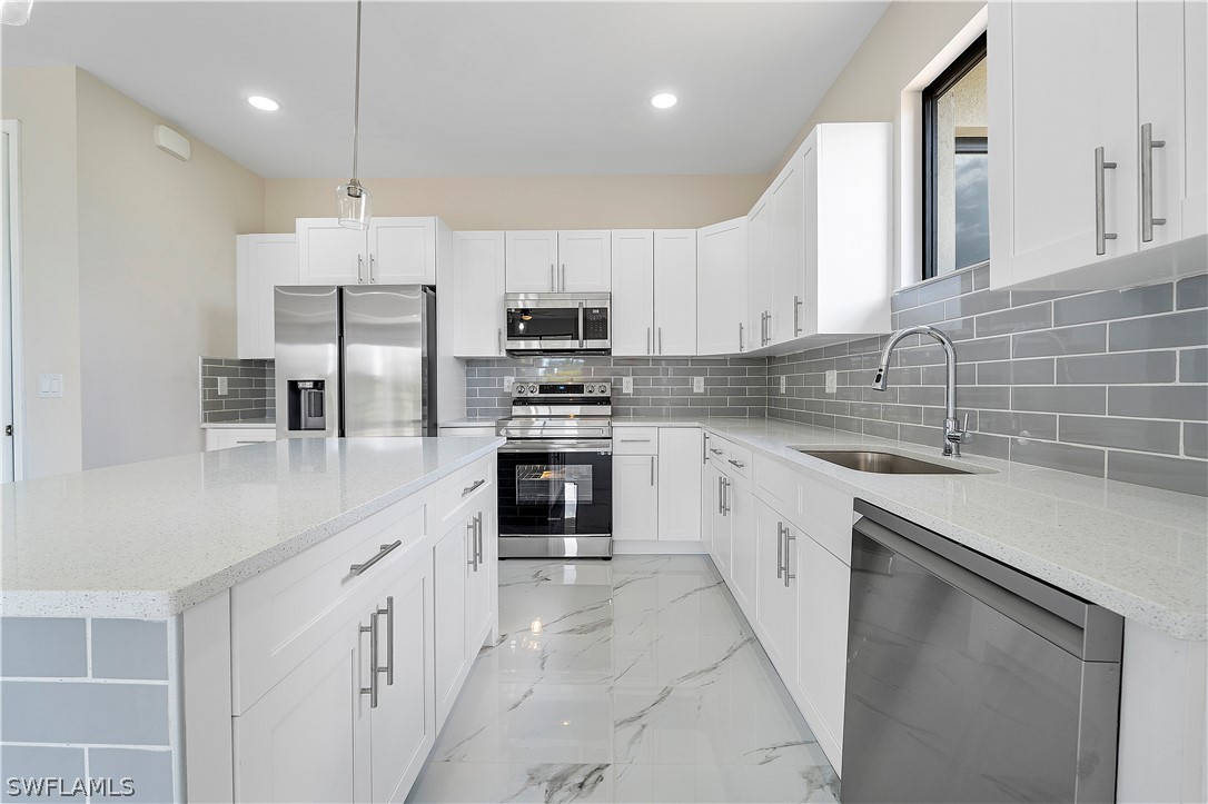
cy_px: 402
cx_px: 604
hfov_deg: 100.4
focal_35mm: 15
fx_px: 503
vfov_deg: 77.3
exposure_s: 1/60
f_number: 4
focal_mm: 10
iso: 100
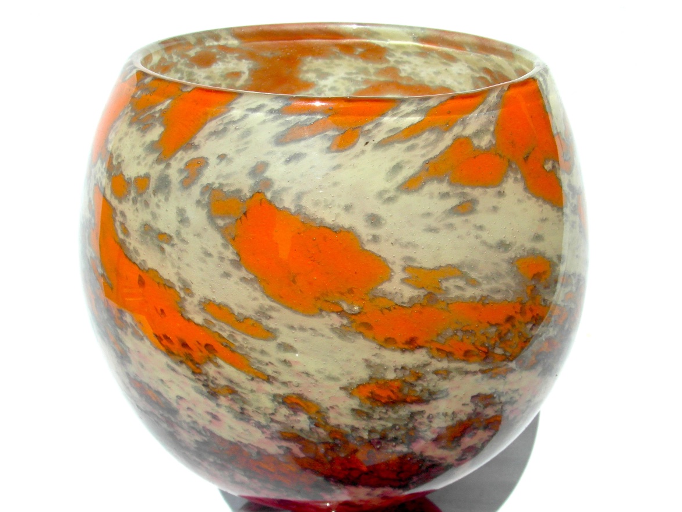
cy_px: 259
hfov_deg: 44.8
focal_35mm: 42
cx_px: 349
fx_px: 828
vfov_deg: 34.4
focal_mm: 6.8
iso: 80
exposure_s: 1/750
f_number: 5.8
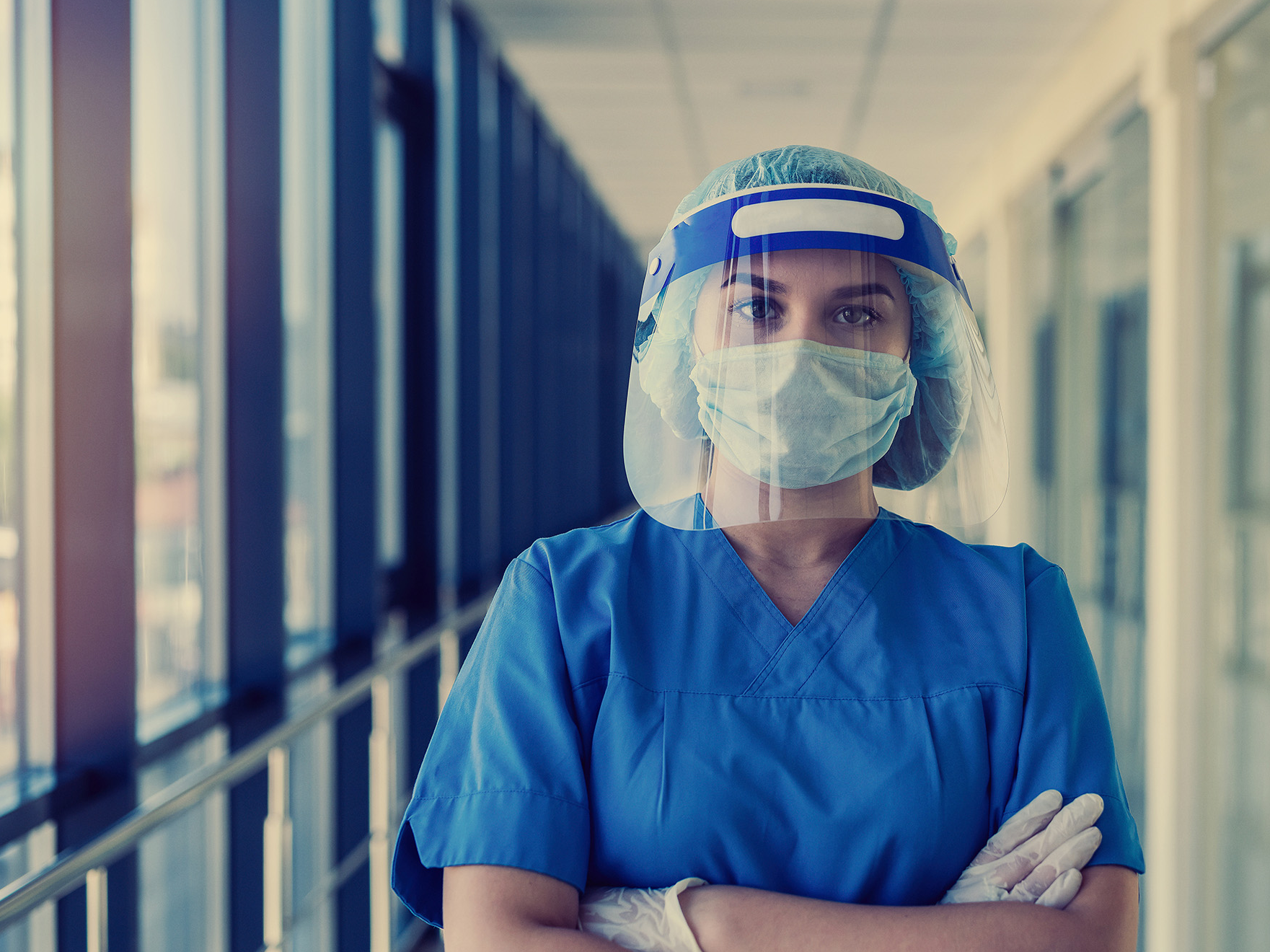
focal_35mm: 67
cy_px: 504
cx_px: 840
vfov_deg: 21.9
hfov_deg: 28.8
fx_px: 2458
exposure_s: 1/400
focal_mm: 50
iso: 200
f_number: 2.5
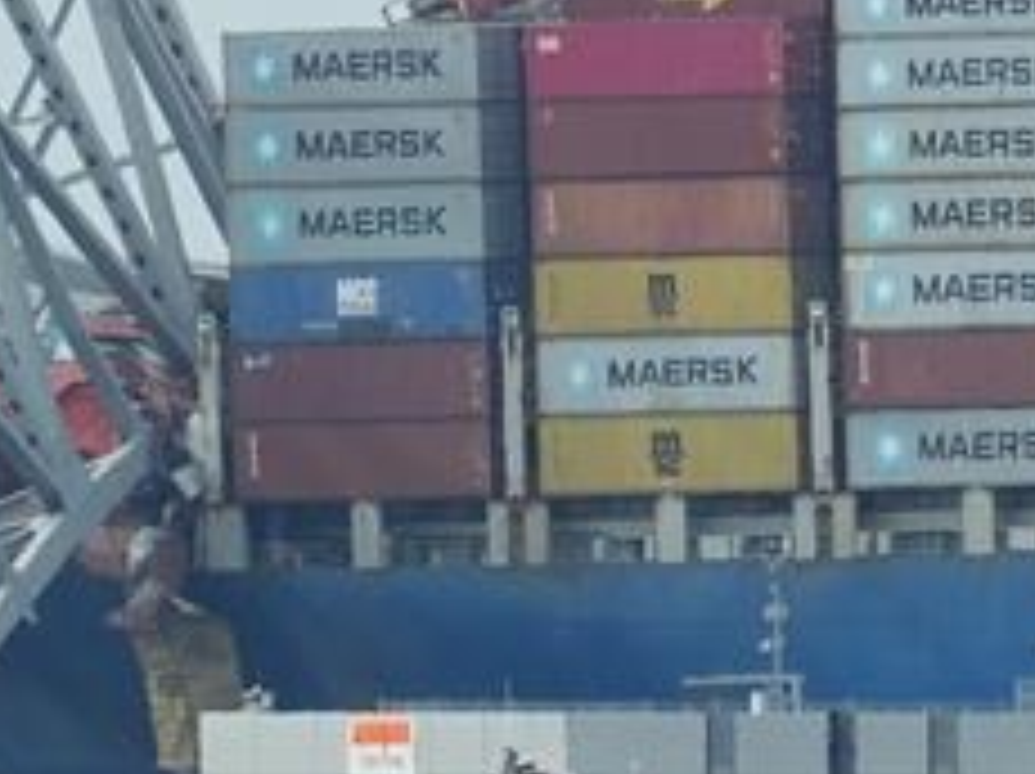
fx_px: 76851
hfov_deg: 0.8
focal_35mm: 2573
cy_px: 263
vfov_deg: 0.6
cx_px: 14
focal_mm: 400
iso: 320
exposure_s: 1/320
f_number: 11
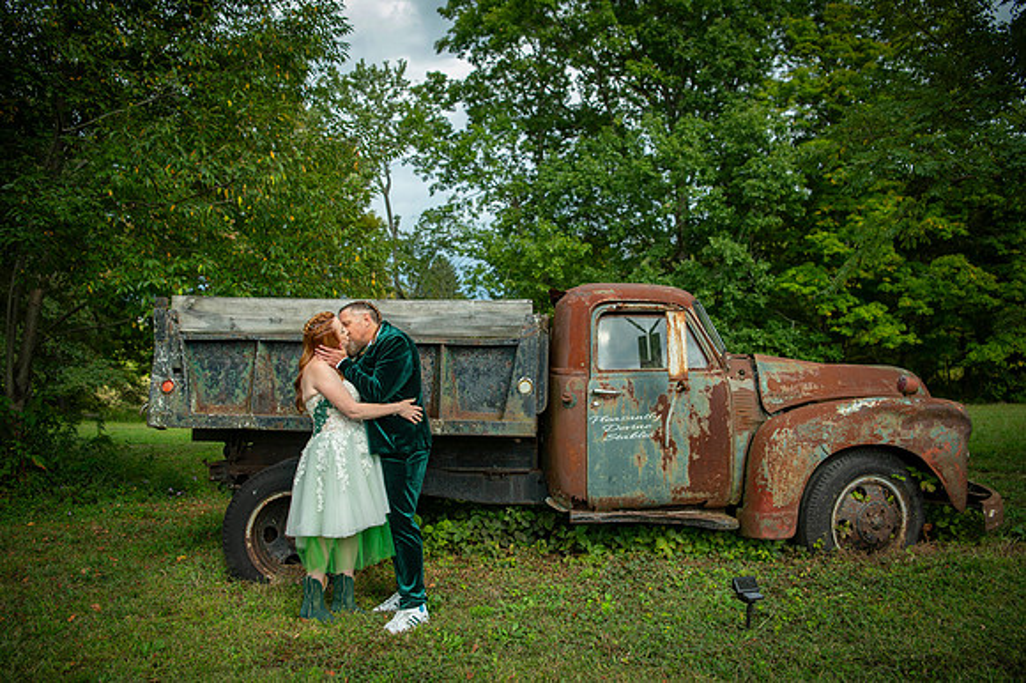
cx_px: 513
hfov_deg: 61.5
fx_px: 862
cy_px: 342
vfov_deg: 43.2
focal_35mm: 30
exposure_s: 1/1000
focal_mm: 29
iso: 400
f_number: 2.8
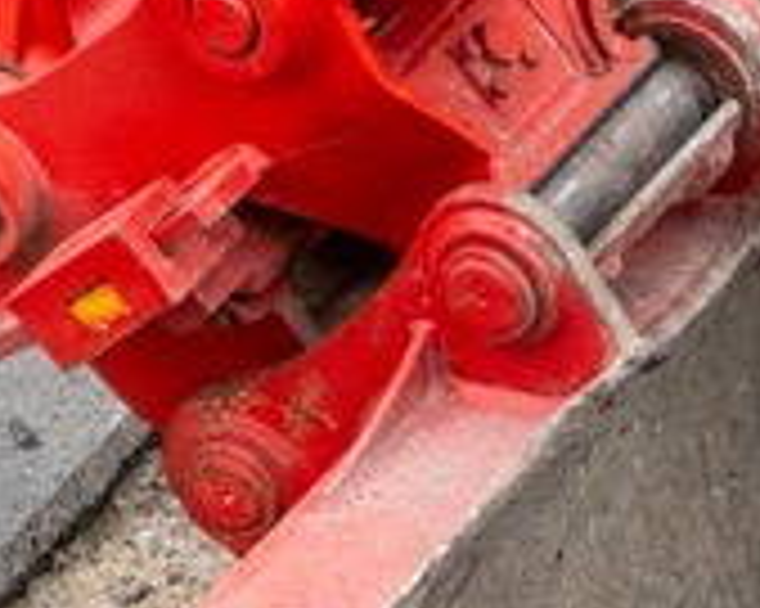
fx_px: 30843
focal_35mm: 1372
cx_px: 1817
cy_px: 1441
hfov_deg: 1.4
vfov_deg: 1.1
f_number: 5.6
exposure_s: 1/200
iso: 1000
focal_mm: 206
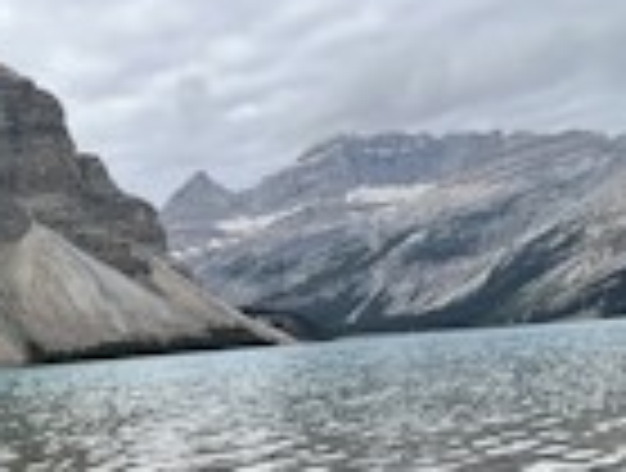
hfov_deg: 41.8
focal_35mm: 42
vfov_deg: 31.4
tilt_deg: -9.0
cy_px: 494
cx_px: 86
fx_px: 762
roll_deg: +4.8
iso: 32
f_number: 1.8
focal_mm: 1.57
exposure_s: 1/602
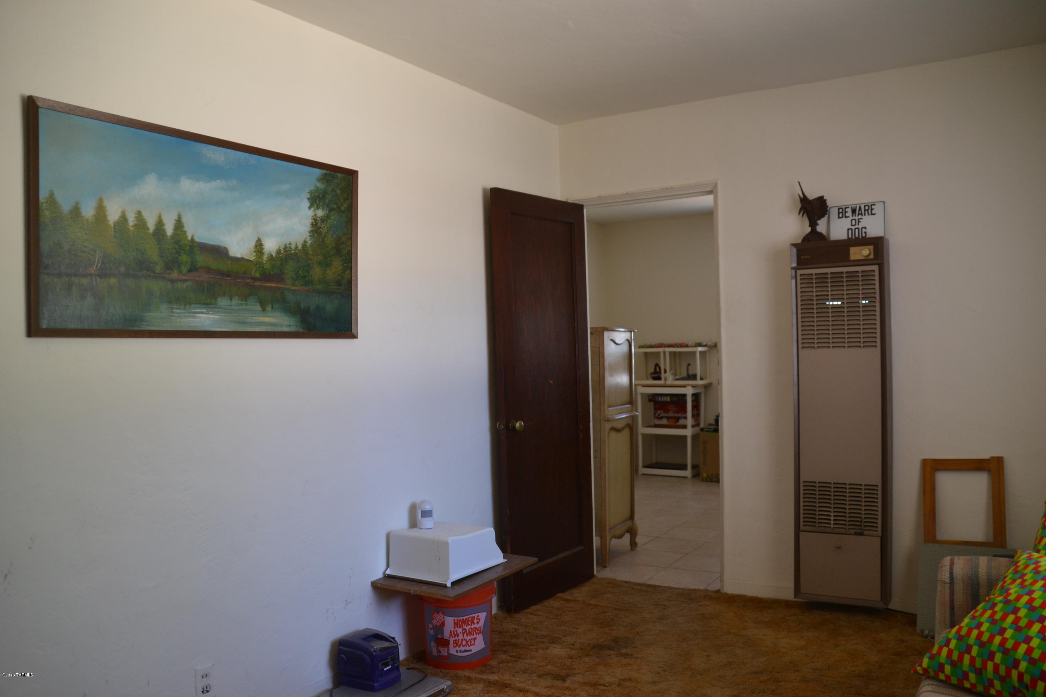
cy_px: 348
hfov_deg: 61.9
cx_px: 523
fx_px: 872
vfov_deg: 43.6
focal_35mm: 30
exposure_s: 1/80
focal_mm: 20
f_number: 4.5
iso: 400
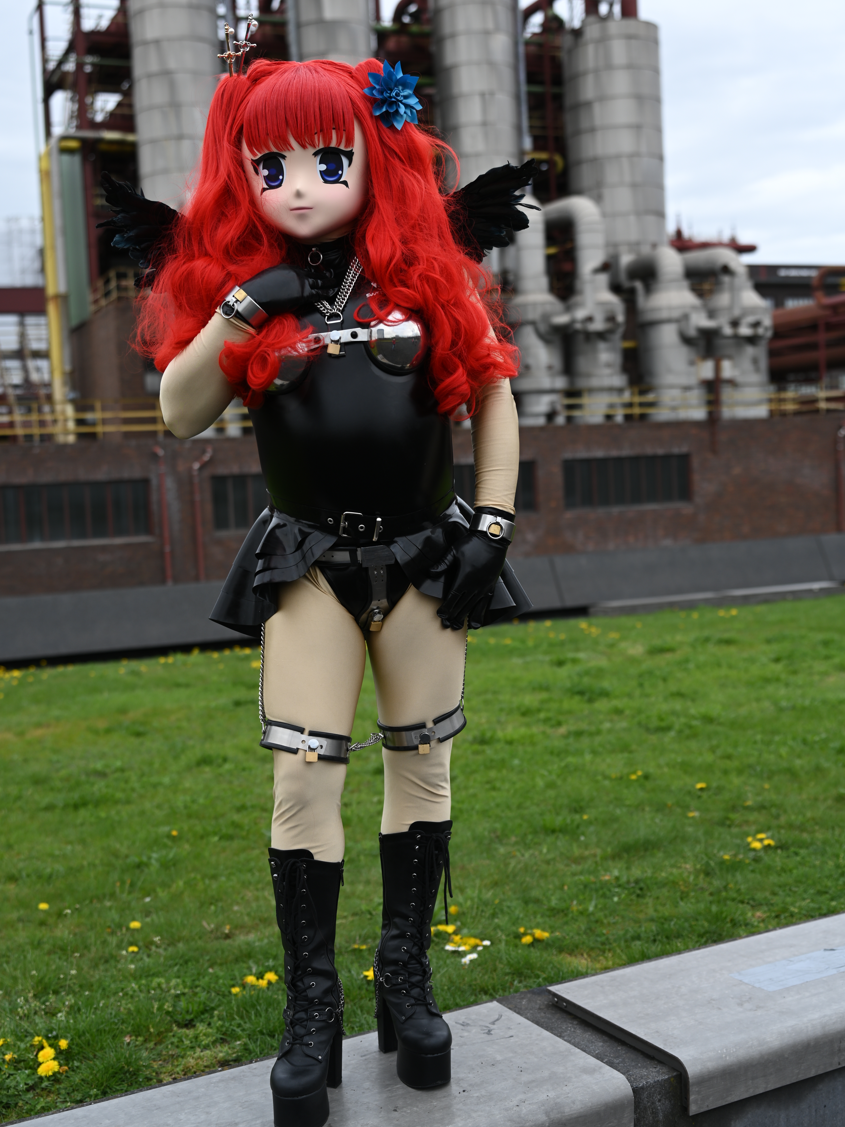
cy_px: 565
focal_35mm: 44
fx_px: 1432
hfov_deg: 32.9
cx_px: 402
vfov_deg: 42.9
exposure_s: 1/800
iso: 80
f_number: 2.8
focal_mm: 38
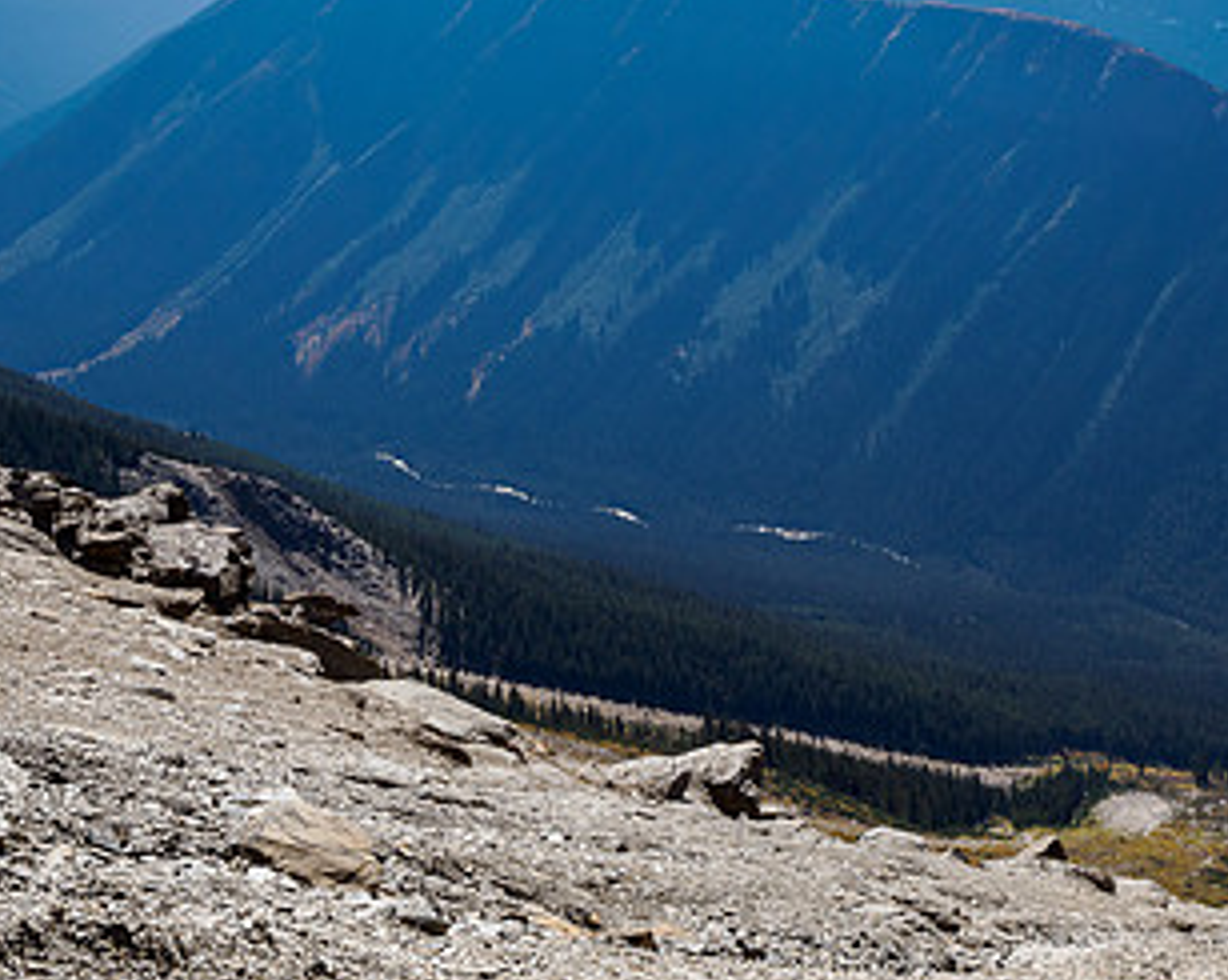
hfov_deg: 38.0
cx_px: 896
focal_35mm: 48
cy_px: 182
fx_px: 1743
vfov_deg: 30.6
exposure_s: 1/500
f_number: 8
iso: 200
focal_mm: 13
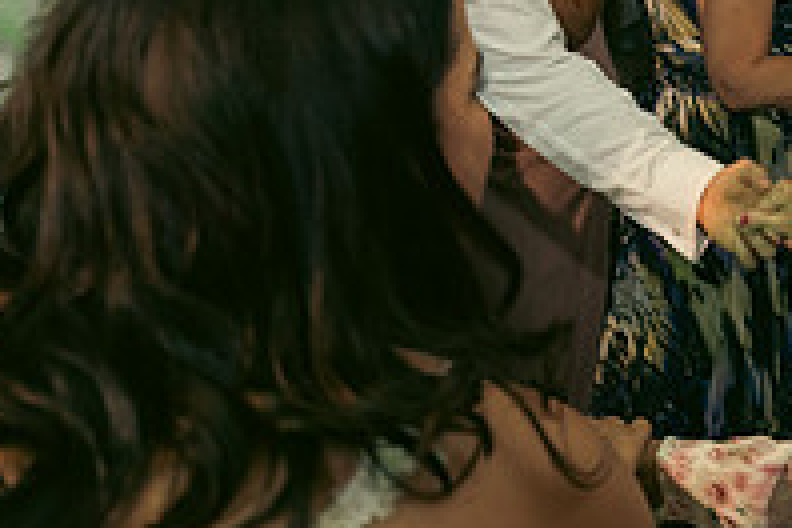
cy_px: 290
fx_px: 1672
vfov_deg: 17.9
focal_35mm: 76
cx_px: 972
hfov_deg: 24.0
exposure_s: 1/160
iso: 2500
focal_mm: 26
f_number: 3.5
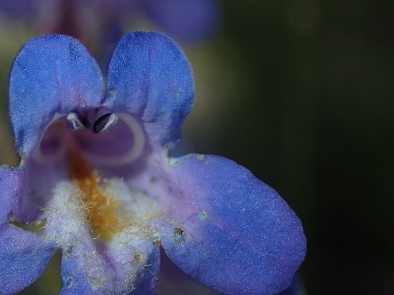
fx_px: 1388
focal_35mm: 122
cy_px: 172
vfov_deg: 12.1
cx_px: 121
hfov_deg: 16.1
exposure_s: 1/60
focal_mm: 12.6
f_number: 11
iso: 100
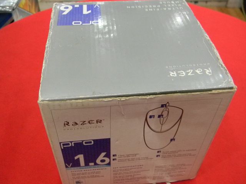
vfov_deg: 39.7
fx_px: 256
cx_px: 123
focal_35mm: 36
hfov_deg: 51.4
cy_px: 92
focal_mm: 6.4
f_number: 3.7
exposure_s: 1/3.2
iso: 200
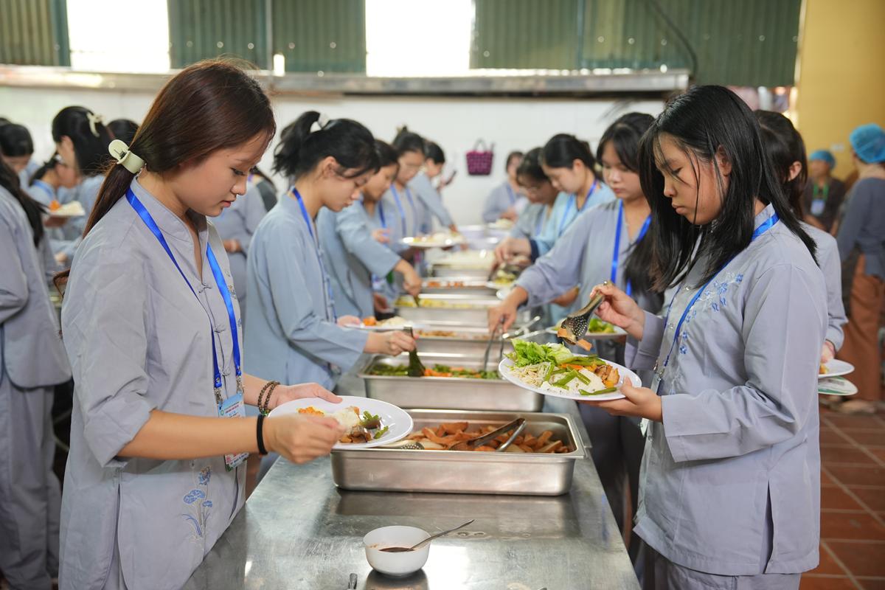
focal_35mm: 37
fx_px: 910
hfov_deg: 51.9
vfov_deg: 35.9
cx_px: 442
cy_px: 295
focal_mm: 37
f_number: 2.8
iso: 1250
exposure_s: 1/100
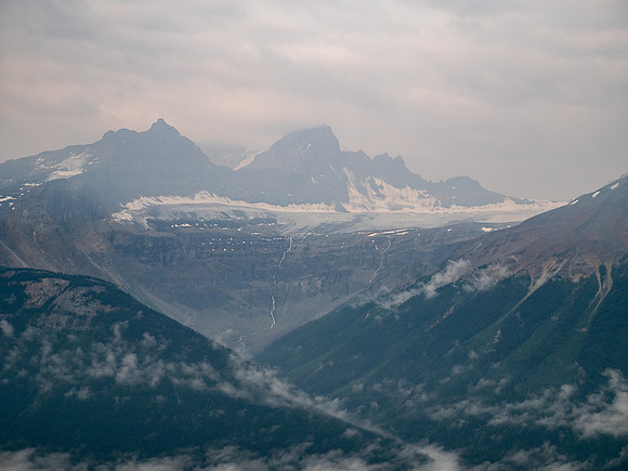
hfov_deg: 30.3
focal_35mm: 64
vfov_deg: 22.9
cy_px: 236
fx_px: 1161
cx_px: 314
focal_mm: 32
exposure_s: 1/250
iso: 200
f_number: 8
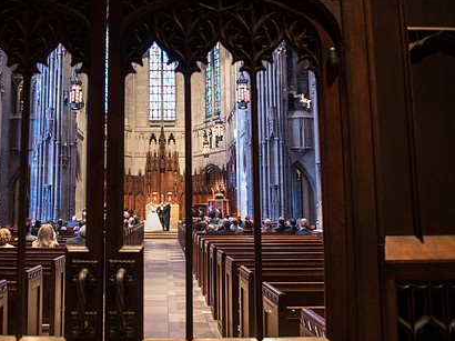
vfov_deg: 41.7
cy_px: 154
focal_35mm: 34
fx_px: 447
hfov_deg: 53.1
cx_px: 157
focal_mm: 24
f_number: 2.8
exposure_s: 1/60
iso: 5000
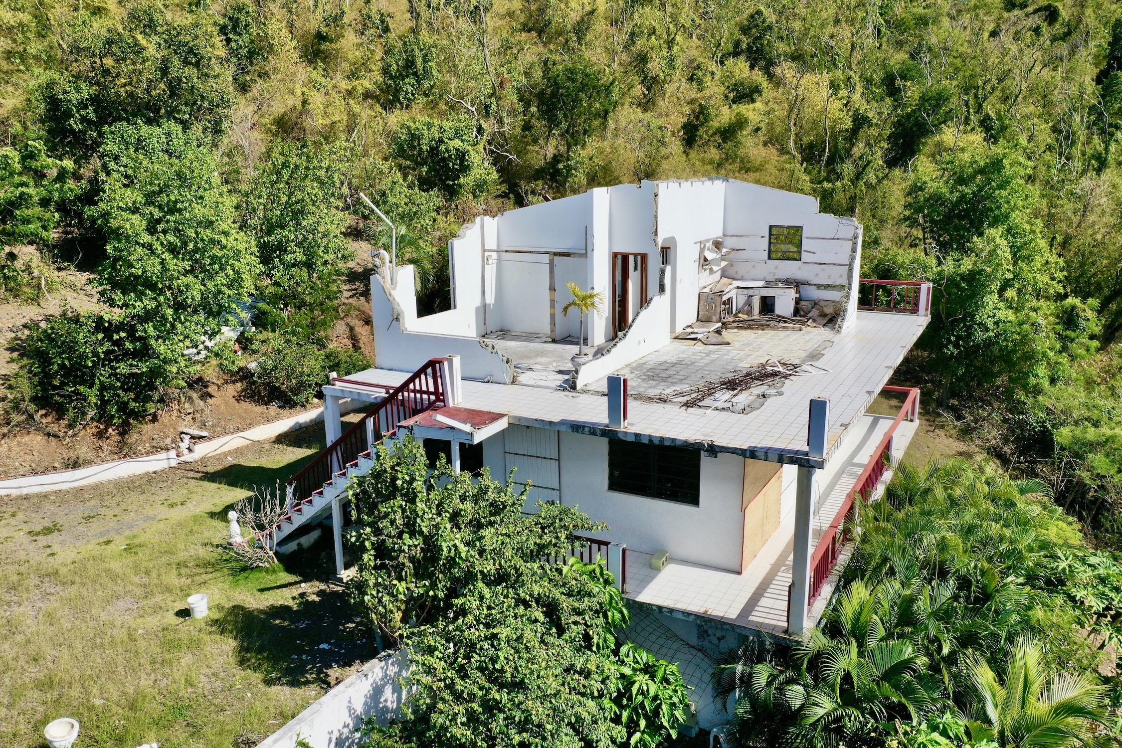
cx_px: 561
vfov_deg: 46.4
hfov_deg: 65.5
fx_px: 873
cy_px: 374
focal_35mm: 28
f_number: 6.3
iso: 100
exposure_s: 1/800
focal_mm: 10.26
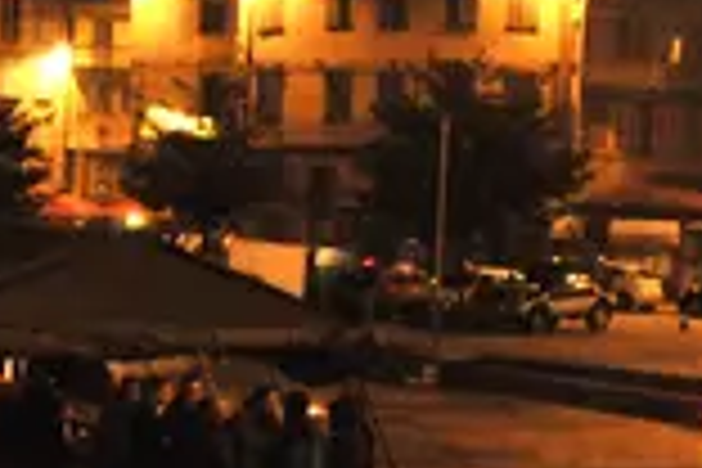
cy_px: 212
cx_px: 310
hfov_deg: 24.9
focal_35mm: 82
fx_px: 1591
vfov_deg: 16.7
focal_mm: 17
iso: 2500
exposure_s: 1/20
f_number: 6.3
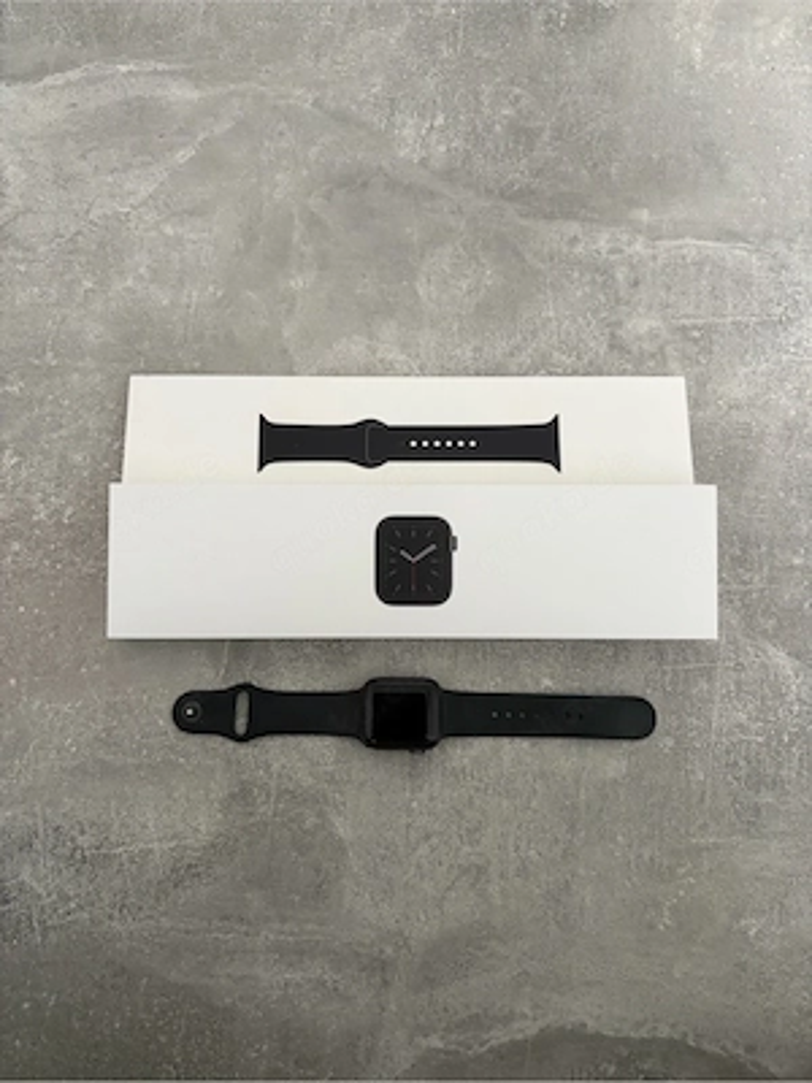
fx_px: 813
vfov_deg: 67.3
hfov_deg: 53.1
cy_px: 542
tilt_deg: -76.9
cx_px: 406
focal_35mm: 26
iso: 320
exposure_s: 1/60
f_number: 1.6
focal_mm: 5.96
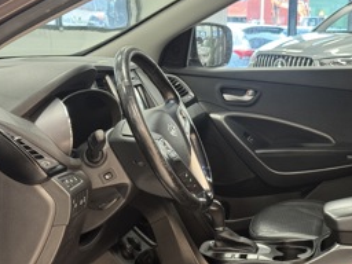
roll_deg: -1.2
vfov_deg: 19.5
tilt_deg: -12.4
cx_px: 257
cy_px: 186
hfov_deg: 25.7
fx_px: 763
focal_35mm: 75
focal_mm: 6.76
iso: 250
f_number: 1.78
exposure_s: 1/33
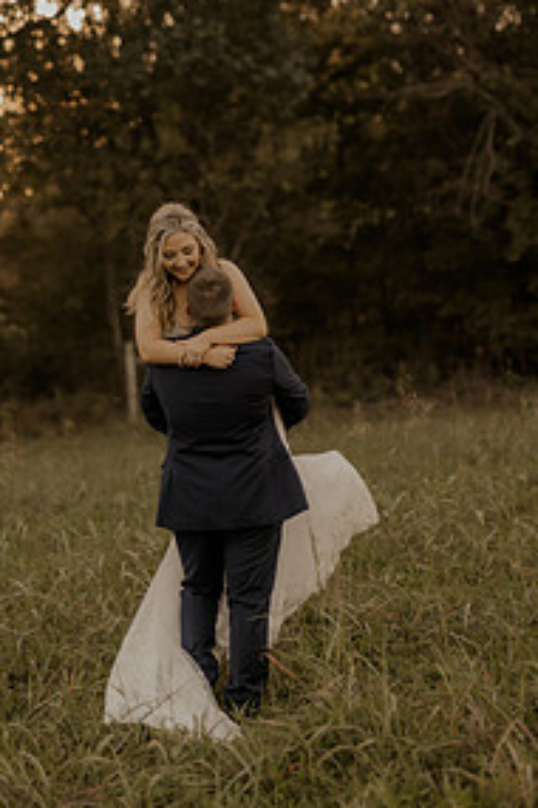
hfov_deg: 17.3
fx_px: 1771
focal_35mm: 79
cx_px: 215
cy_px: 332
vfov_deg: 25.6
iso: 400
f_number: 1.8
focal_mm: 50
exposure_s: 1/1250
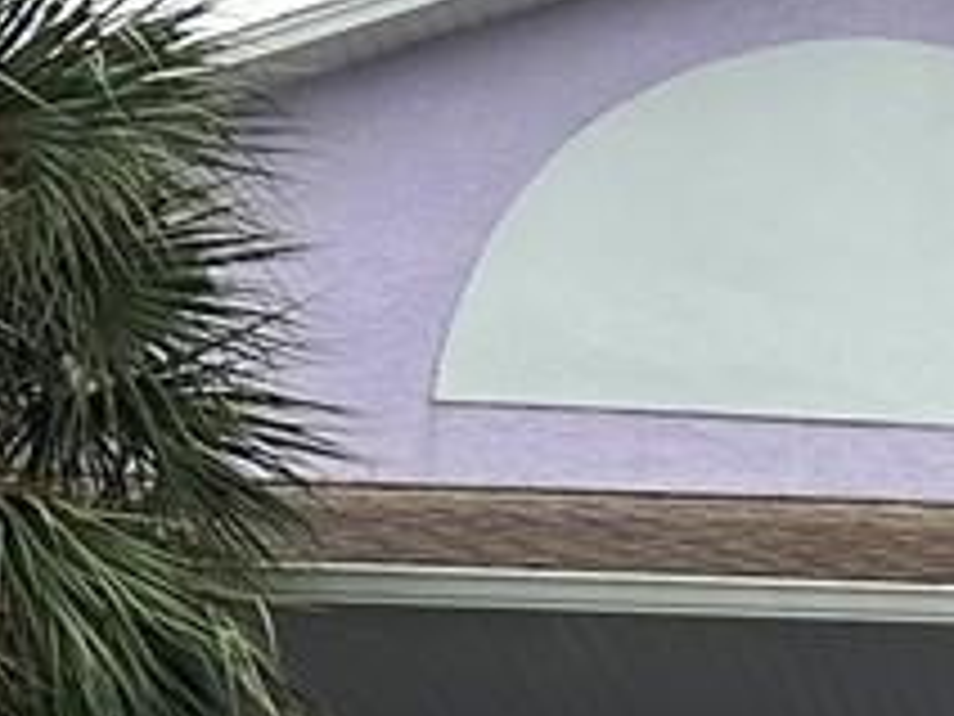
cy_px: 797
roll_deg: +1.0
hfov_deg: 9.8
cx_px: 2218
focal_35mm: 181
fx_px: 4988
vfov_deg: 8.1
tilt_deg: +12.9
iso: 80
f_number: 1.78
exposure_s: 1/714
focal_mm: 6.86
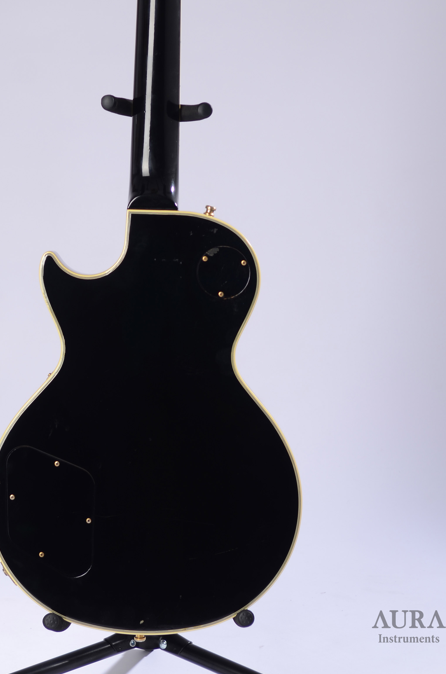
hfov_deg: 10.4
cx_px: 157
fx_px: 2460
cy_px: 158
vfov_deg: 15.5
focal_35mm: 132
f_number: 5
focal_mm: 55
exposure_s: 1/160
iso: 100
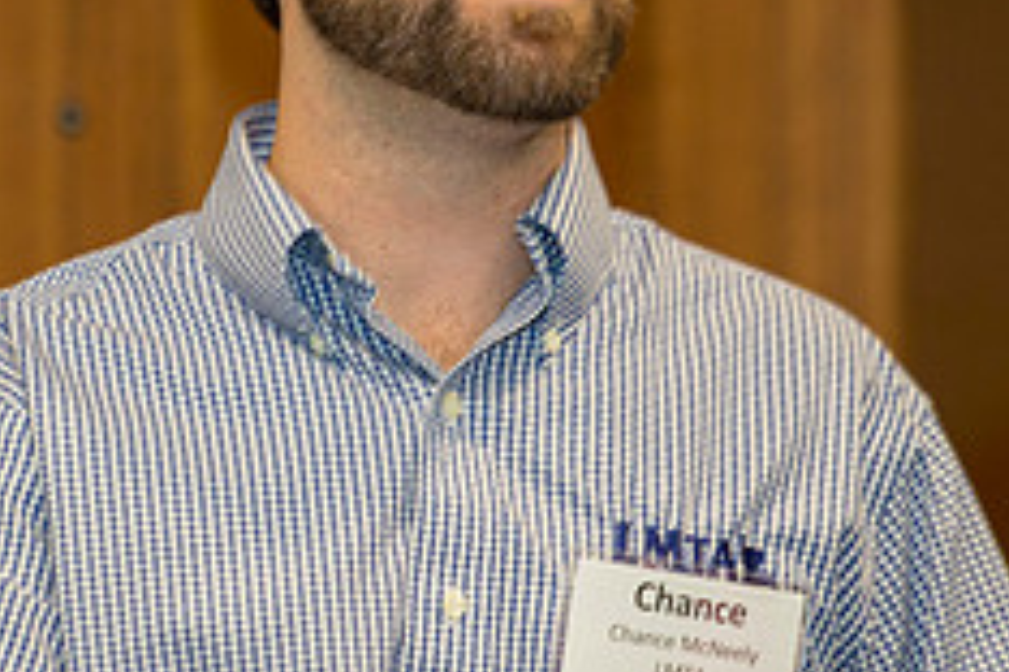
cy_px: 362
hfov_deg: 4.3
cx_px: 367
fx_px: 13536
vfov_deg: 2.8
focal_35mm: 483
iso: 1600
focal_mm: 195
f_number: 2.8
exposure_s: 1/160
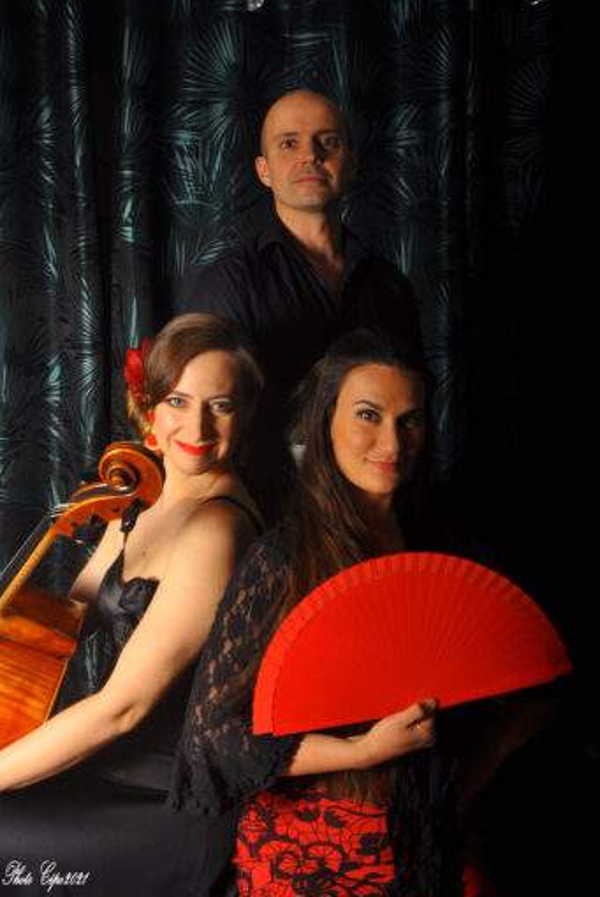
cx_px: 294
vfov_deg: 50.1
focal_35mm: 39
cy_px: 445
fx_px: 961
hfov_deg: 34.7
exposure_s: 1/250
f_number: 13
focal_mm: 25
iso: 250
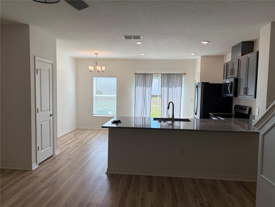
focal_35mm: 26
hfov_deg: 67.3
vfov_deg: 53.1
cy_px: 104
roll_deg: -0.8
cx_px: 138
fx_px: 207
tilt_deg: -3.3
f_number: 1.6
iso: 50
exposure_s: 1/373
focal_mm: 5.96
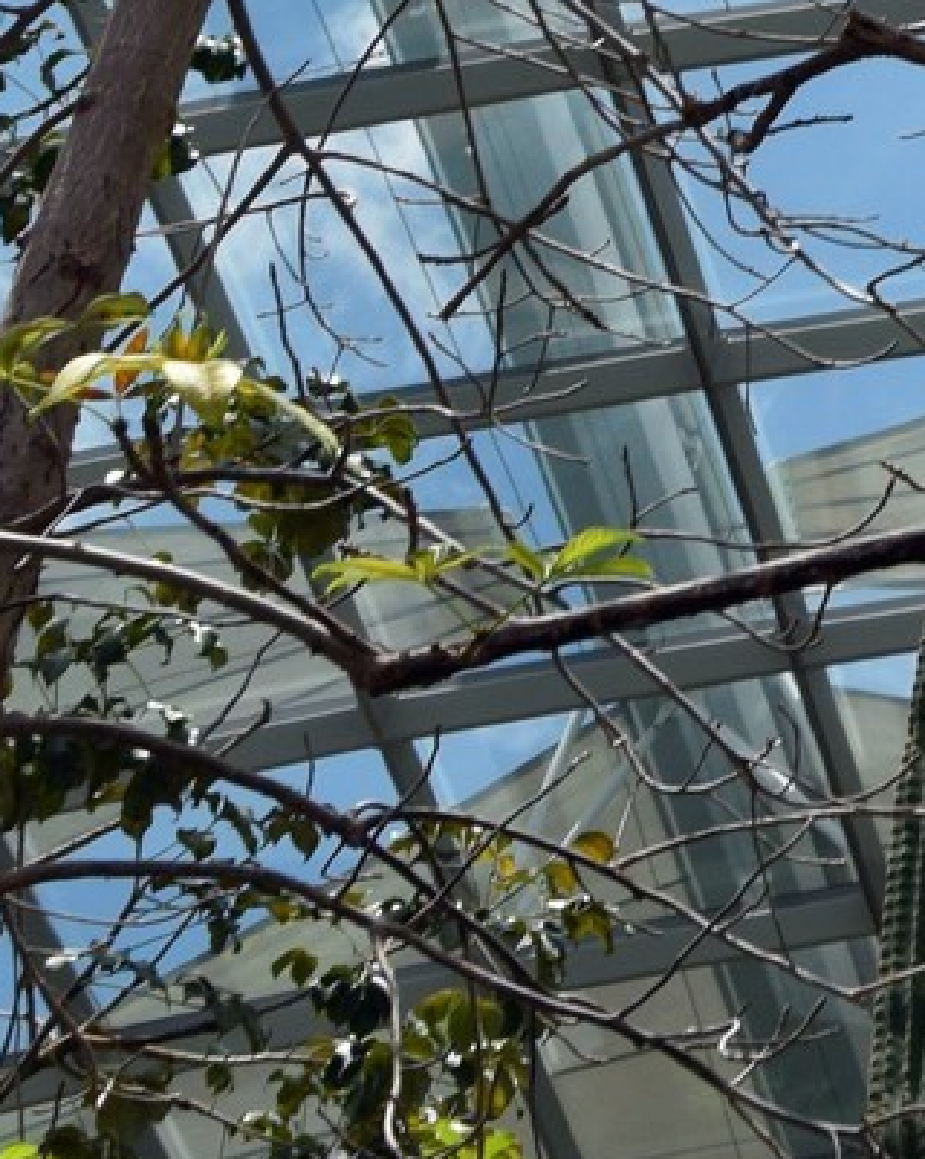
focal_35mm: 167
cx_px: 1691
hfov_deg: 8.8
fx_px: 5724
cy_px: -543
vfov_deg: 11.1
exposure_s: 1/400
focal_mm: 22
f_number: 10
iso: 200
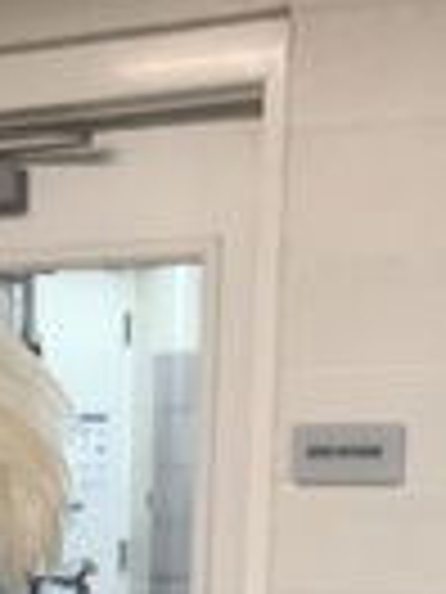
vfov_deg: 18.1
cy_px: 832
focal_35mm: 99
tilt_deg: -11.2
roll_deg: +1.0
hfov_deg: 14.7
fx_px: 1701
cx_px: 16
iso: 200
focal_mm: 3.3
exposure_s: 1/60
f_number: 2.4
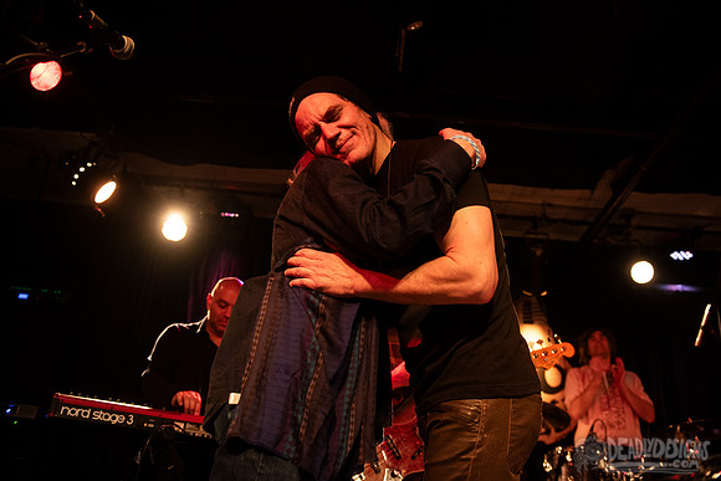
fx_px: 699
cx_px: 360
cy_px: 219
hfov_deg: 54.6
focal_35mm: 35
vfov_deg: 38.0
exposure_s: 1/200
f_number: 3.2
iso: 2000
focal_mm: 32
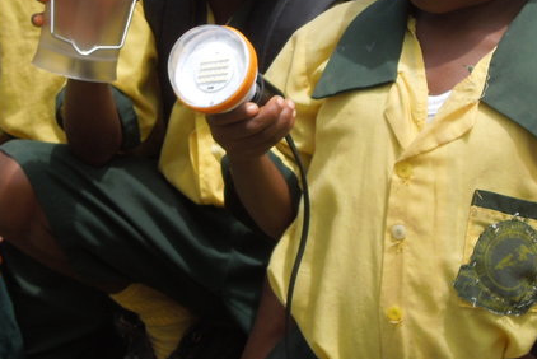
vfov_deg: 11.3
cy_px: 113
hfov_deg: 16.9
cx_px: 214
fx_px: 1806
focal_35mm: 121
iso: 100
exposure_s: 1/640
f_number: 4
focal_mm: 8.7
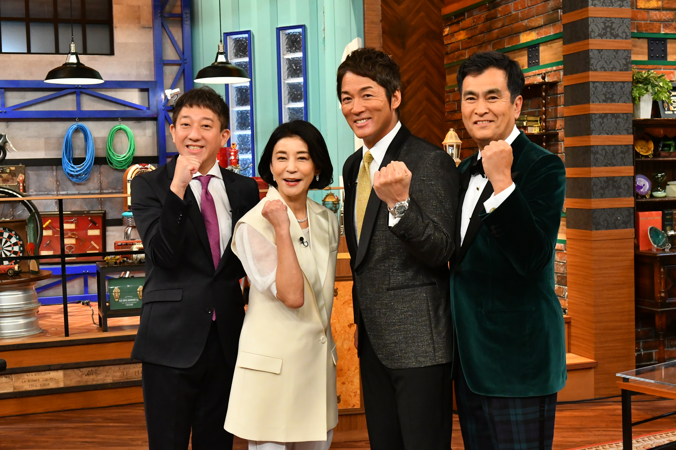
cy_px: 225
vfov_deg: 28.1
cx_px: 338
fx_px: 901
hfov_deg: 41.1
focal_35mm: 48
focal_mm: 32
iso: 4000
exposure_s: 1/250
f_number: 8
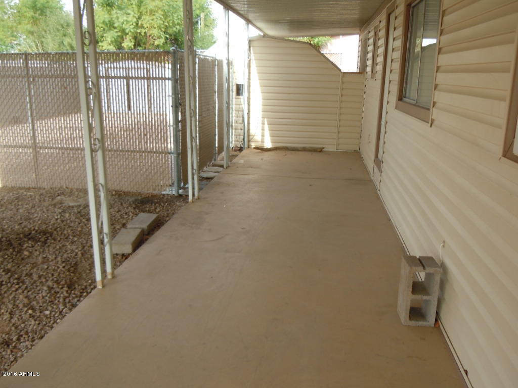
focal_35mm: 30
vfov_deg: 46.8
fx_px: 449
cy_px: 194
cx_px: 259
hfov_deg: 60.0
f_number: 3.5
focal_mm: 5.4
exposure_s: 1/160
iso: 100
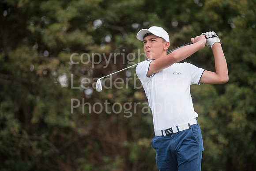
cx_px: 128
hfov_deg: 6.9
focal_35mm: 300
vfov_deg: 4.6
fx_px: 2134
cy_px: 86
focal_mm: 300
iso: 400
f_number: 4.5
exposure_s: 1/3200
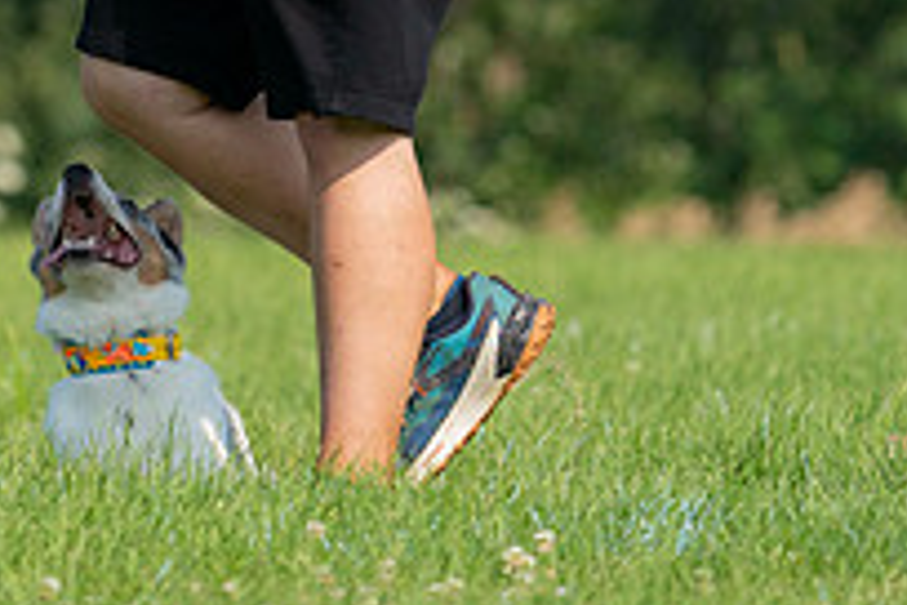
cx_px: 182
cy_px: -211
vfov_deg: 1.6
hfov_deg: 2.4
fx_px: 21691
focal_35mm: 861
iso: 1250
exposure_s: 1/4000
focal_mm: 303
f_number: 6.3
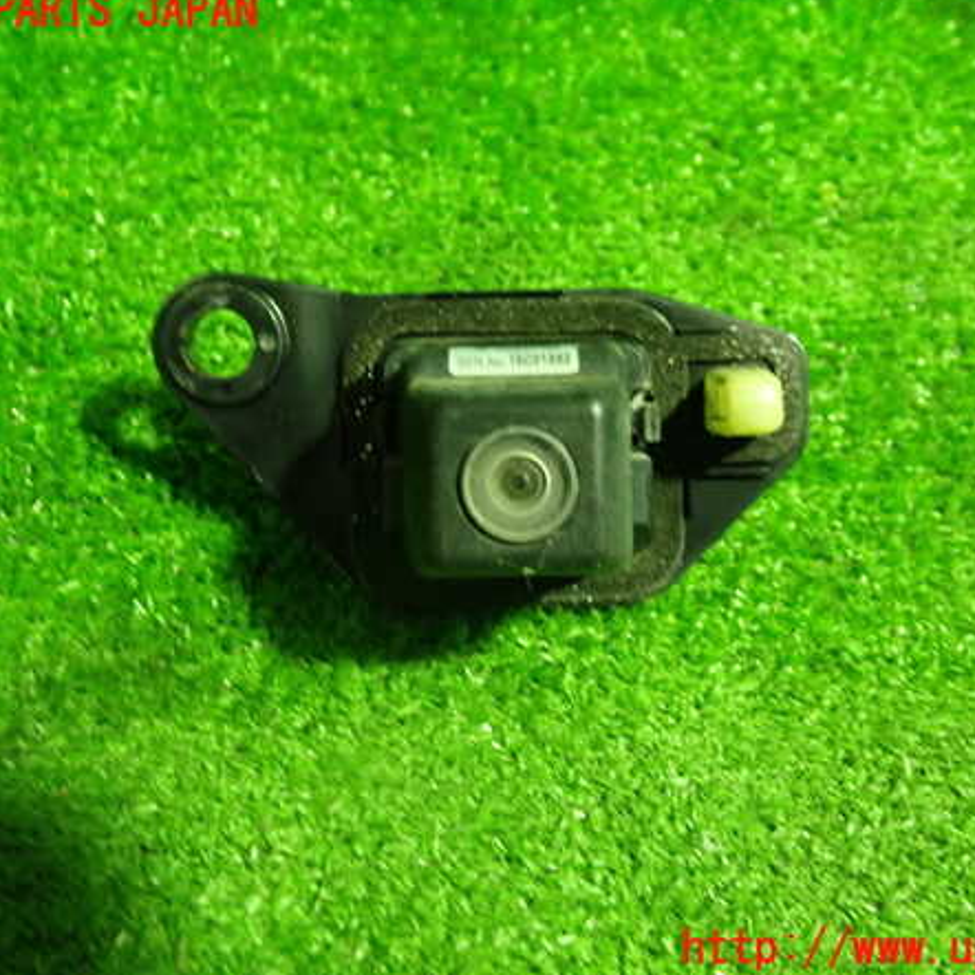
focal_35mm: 36
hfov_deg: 46.0
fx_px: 1147
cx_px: 518
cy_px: 481
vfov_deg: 46.0
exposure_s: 1/30
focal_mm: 5.4
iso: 500
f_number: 2.3
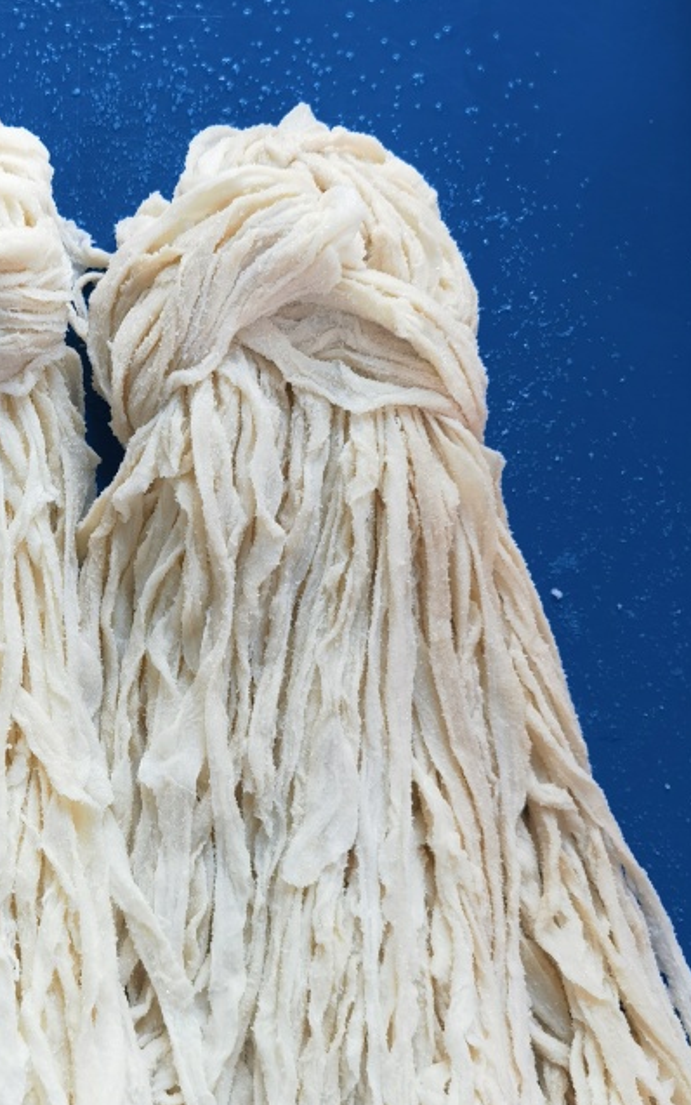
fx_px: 1445
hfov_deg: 26.1
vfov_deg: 41.8
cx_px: 75
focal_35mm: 48
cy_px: 592
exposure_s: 1/100
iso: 160
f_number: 1.9
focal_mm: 6.67
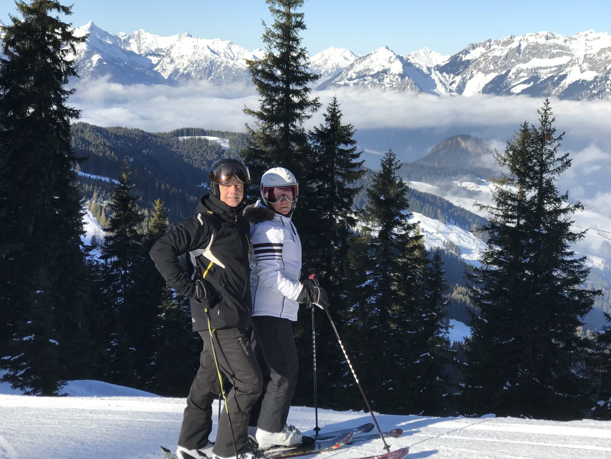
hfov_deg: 33.8
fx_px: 1006
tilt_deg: -10.3
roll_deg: -2.2
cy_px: 230
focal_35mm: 57
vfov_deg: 25.7
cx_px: 306
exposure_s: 1/643
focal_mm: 6.6
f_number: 2.8
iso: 20
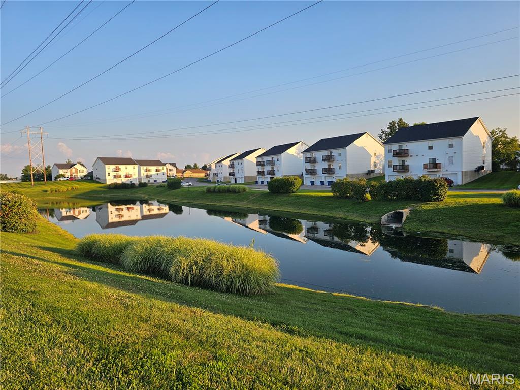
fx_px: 346
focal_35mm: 23
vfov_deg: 58.9
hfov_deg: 73.9
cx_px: 260
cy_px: 195
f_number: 1.7
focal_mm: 6.3
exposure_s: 1/379
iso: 10
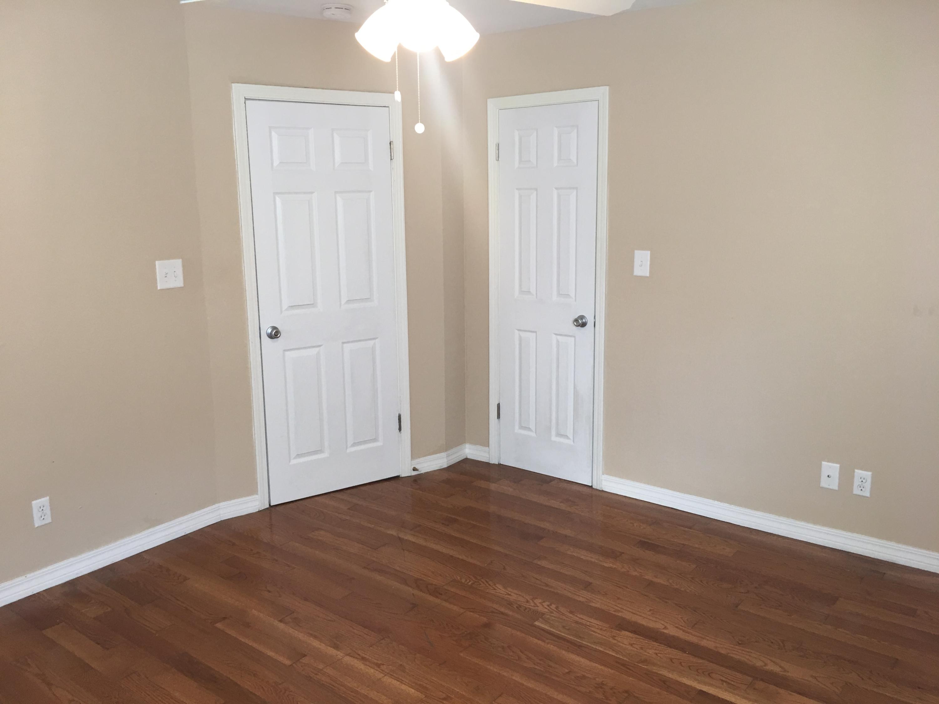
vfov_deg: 48.2
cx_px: 470
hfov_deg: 61.7
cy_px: 352
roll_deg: -0.1
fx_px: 787
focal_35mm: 29
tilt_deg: -9.6
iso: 32
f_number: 2.2
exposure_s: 1/15
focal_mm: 4.15
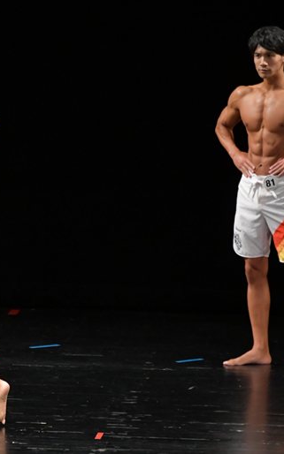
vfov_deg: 5.1
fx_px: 5142
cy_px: 227
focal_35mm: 415
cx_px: -38
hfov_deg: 3.2
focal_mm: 180
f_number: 5.6
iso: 3200
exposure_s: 1/400
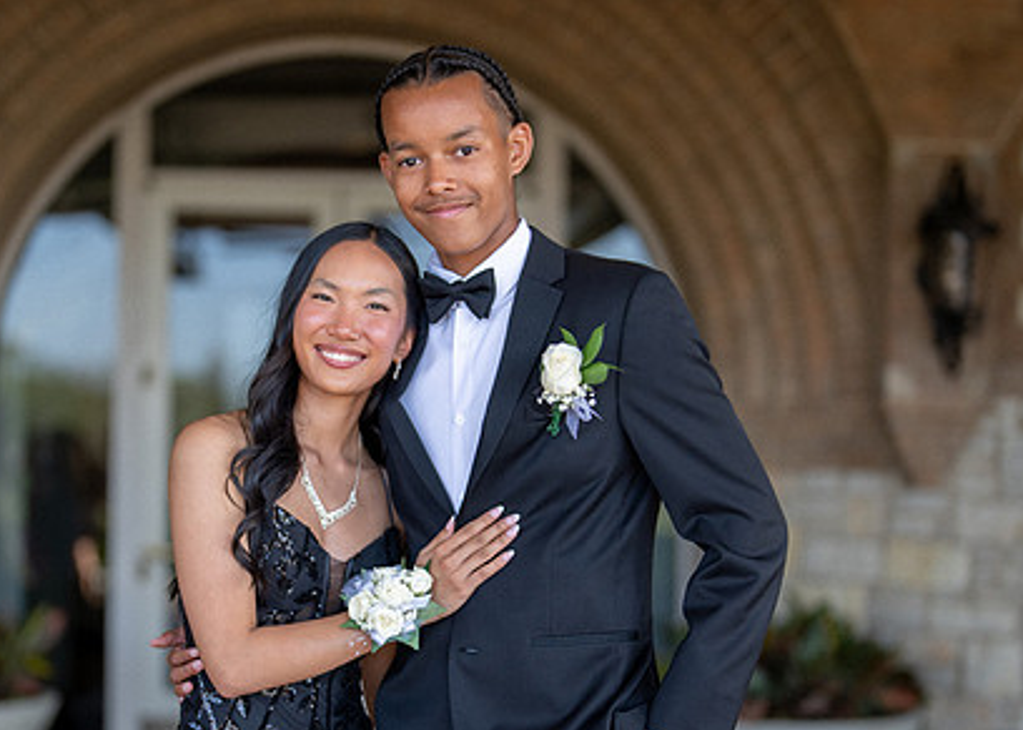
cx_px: 430
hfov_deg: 26.1
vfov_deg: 18.7
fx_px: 2207
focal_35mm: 76
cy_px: 476
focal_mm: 50
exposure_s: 1/1250
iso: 160
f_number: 1.3
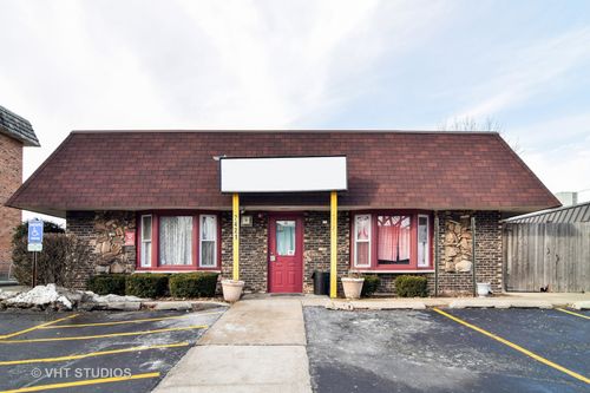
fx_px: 344
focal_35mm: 21
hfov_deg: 81.2
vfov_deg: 59.5
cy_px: 196
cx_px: 295
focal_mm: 14
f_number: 8
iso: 100
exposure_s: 1/60
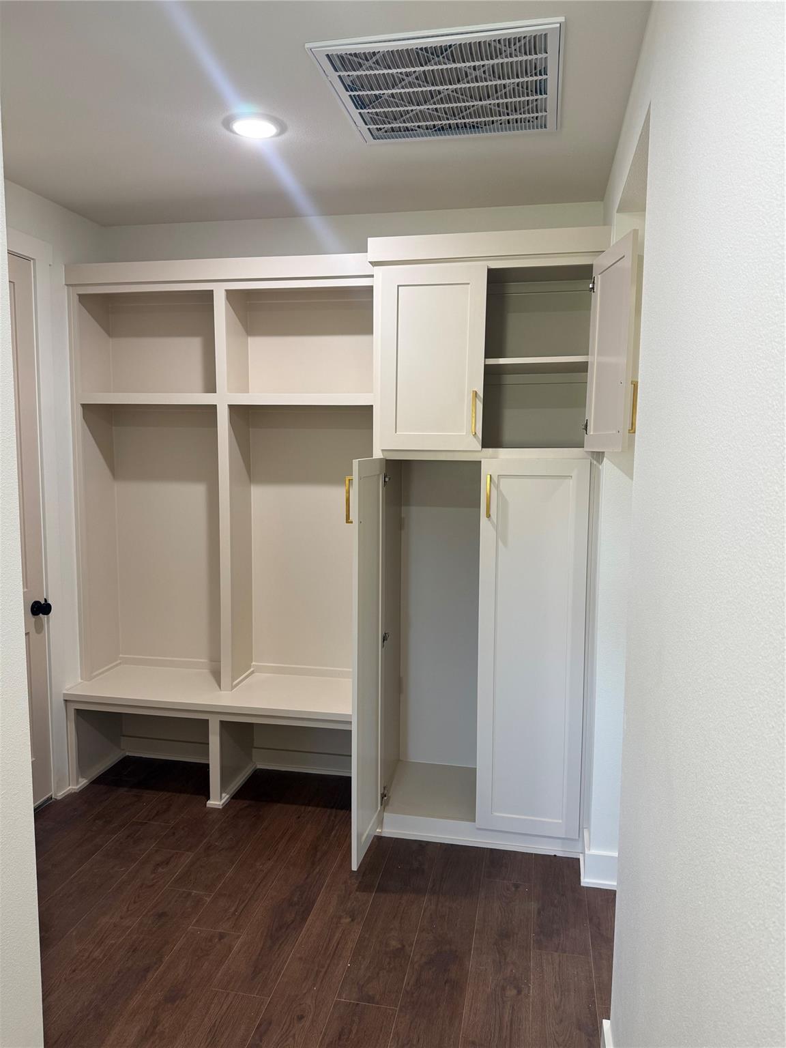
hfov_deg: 56.8
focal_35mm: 24
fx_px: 727
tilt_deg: -4.7
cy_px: 524
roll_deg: -1.3
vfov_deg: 71.6
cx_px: 393
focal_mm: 6.76
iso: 125
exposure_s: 1/60
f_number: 1.78
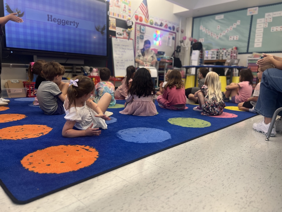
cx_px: 141
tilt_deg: -10.0
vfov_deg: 53.1
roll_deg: -1.3
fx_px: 212
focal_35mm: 26
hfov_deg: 67.3
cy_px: 106
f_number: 1.5
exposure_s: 1/60
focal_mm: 5.7
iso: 80
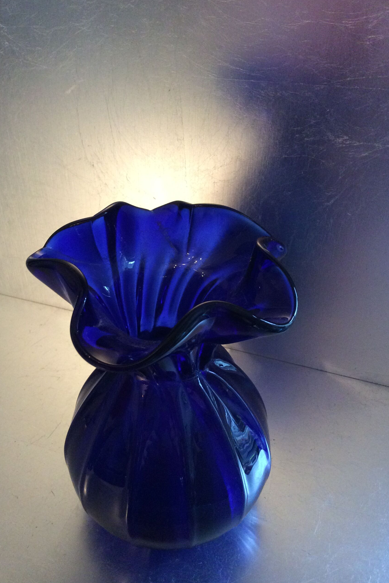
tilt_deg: -38.4
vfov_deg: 55.8
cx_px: 177
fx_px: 551
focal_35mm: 34
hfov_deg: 38.8
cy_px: 291
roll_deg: +2.1
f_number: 2.4
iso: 200
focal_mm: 3.3
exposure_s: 1/25
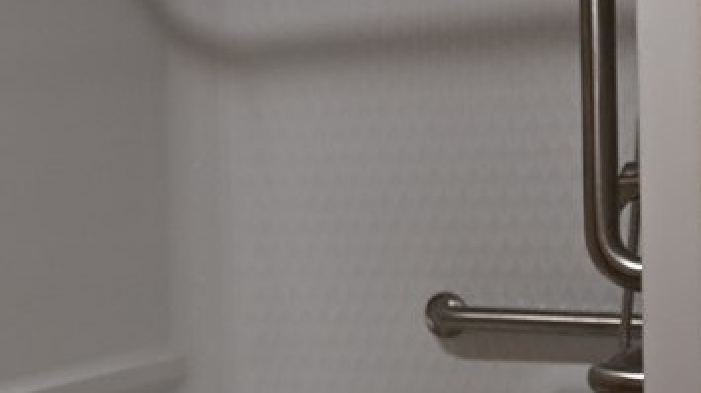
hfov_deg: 27.4
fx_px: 1430
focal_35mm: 77
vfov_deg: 15.6
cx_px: 251
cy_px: 184
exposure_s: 1/40
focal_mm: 16
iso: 200
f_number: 4
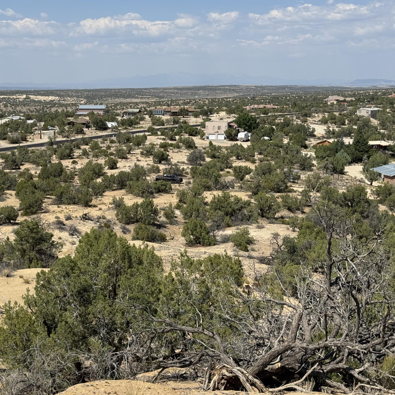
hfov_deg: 30.0
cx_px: 159
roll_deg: +0.3
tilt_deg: -8.4
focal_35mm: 57
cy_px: 198
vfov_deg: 30.0
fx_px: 736
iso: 64
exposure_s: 1/5848
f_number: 1.78
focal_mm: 6.76
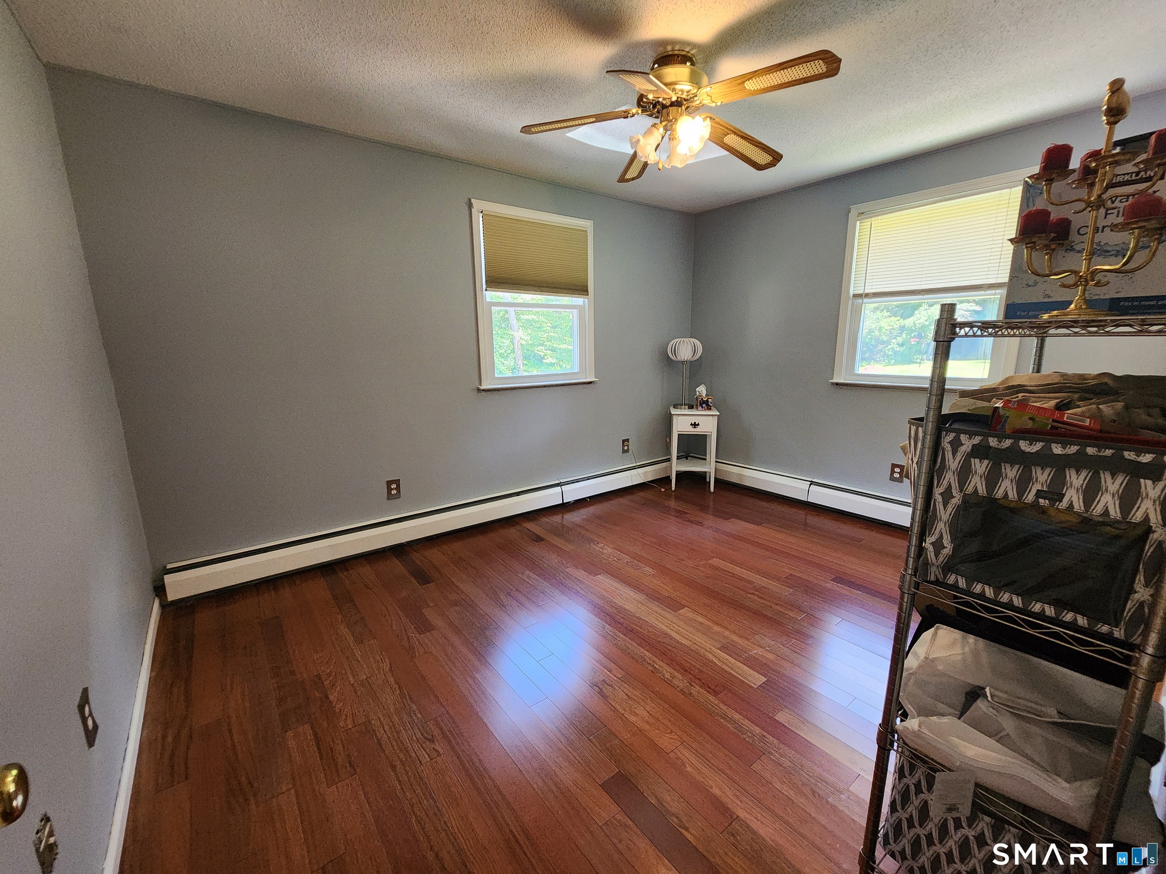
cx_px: 583
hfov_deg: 106.2
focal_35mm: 13
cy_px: 437
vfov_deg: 89.9
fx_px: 438
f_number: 2.2
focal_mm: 2.2
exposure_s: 1/60
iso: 400
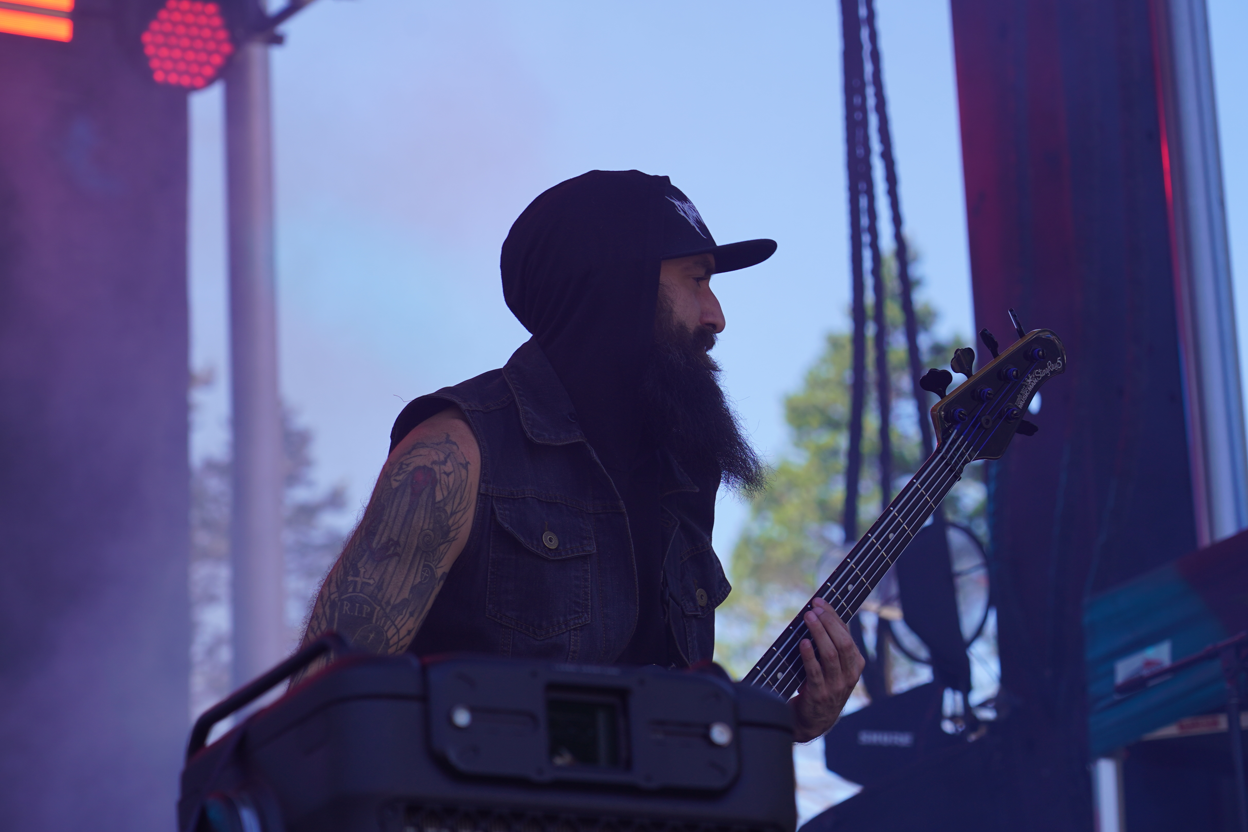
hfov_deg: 15.8
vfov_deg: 10.5
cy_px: 473
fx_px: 4506
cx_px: 606
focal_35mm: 130
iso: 100
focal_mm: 105
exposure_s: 1/200
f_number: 5
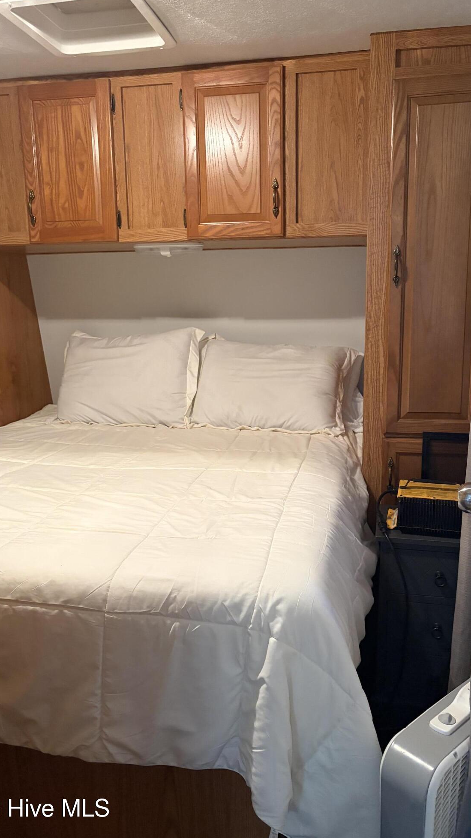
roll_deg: +1.1
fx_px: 644
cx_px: 248
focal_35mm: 29
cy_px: 419
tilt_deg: -11.2
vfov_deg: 66.1
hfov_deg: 40.2
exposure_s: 1/60
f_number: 1.6
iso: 400
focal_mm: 5.96
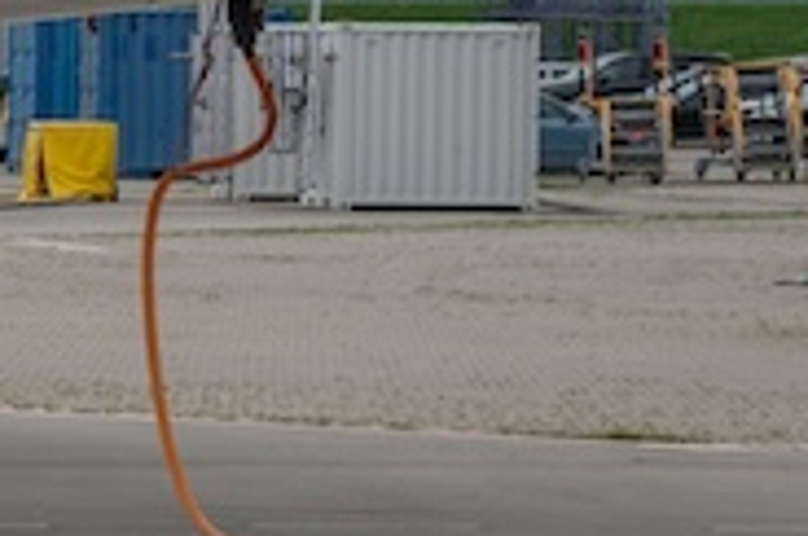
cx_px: -957
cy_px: -580
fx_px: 7685
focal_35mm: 343
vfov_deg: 3.9
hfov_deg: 5.8
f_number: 8
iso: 100
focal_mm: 70
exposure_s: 1/800
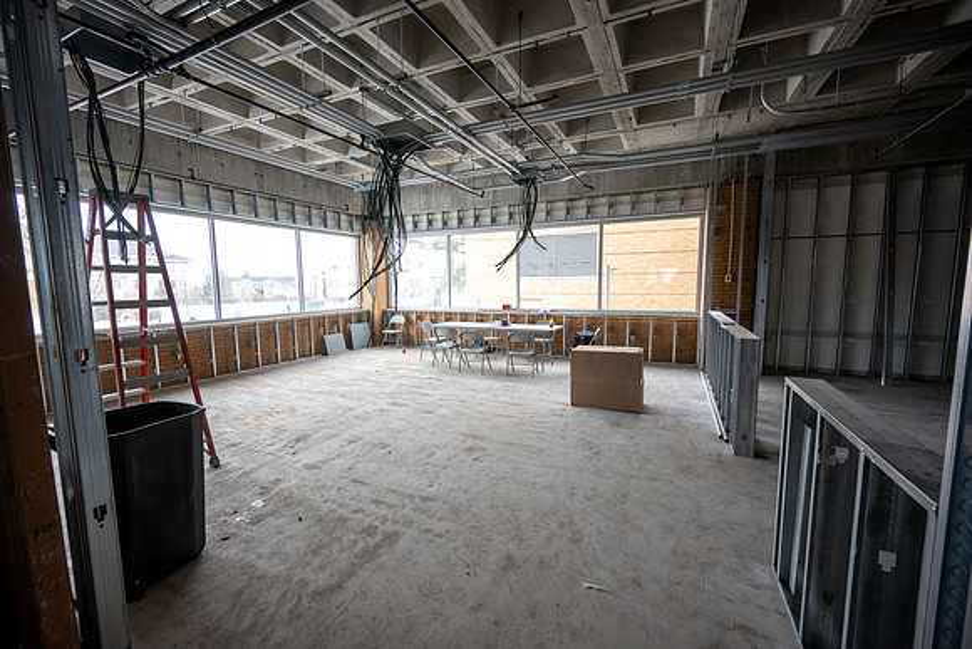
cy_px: 324
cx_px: 486
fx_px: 399
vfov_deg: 78.2
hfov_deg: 101.2
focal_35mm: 15
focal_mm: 14
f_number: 4
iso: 500
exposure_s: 1/320
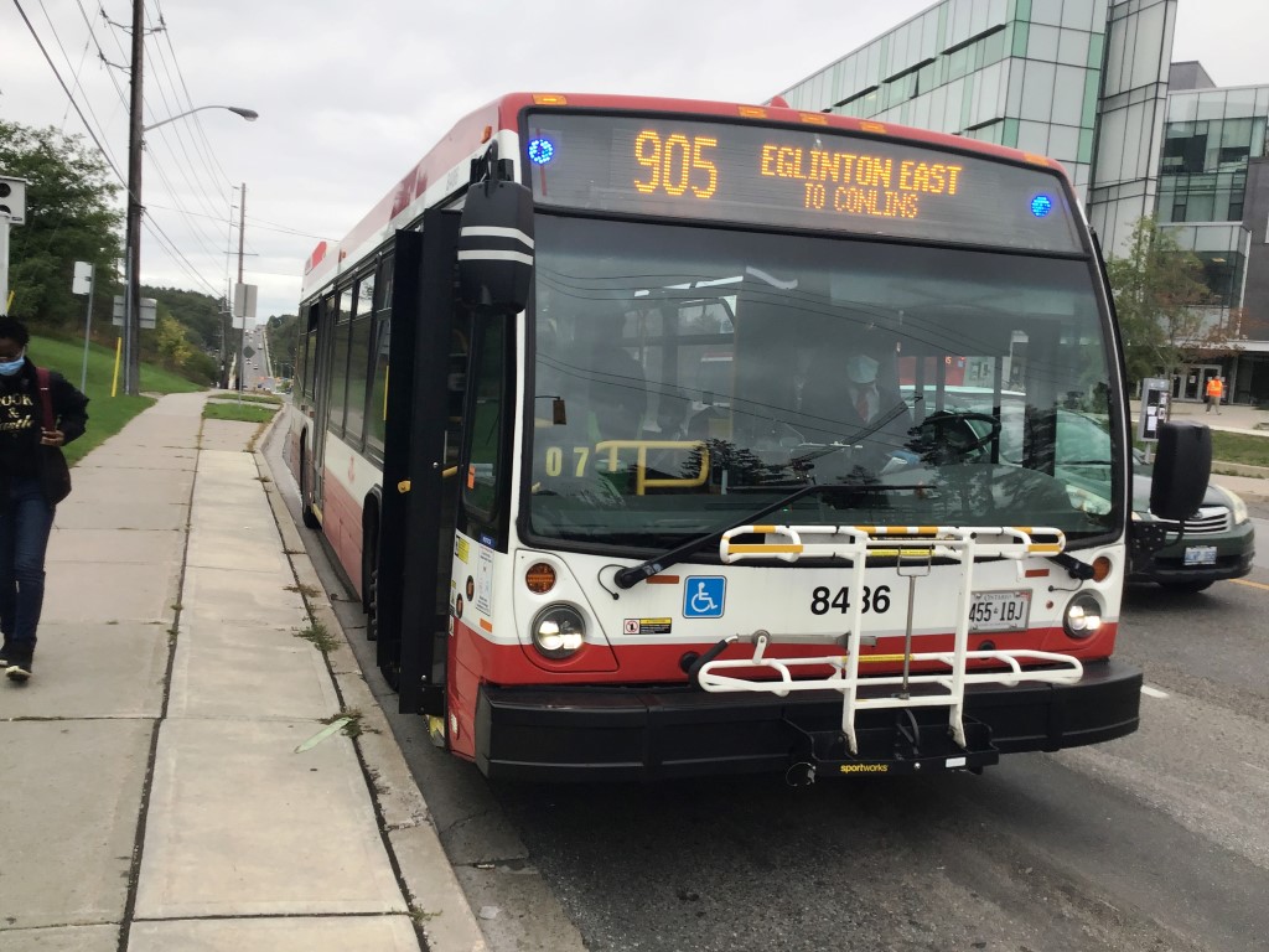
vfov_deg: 45.4
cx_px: 634
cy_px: 476
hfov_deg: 58.4
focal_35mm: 31
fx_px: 1136
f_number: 2.4
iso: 25
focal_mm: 3.3
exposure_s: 1/311
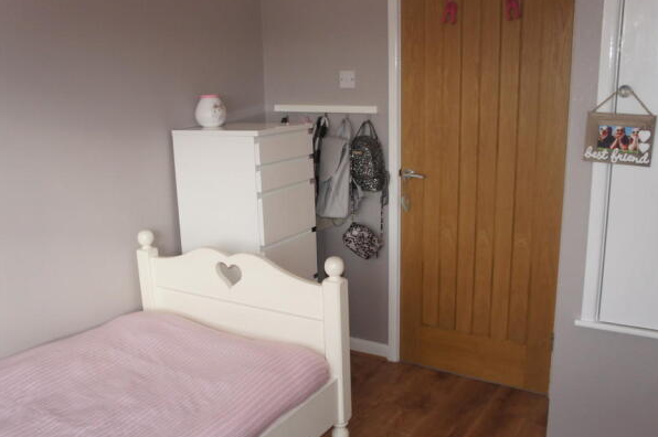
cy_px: 235
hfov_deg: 57.3
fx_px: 602
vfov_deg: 39.9
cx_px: 325
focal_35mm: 33
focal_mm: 20
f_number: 4
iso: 640
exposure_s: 1/60
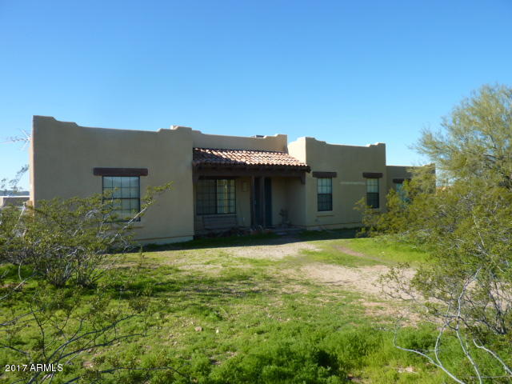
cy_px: 192
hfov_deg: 69.4
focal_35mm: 25
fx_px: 370
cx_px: 256
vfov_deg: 54.9
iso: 80
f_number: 4
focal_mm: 4.1
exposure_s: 1/400
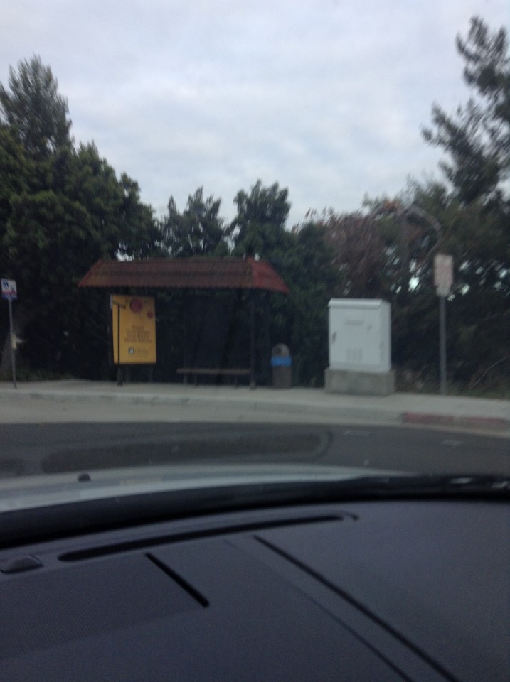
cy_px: 341
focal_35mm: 33
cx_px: 255
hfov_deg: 42.8
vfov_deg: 55.4
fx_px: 650
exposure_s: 1/165
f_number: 2.4
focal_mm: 3.3
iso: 25
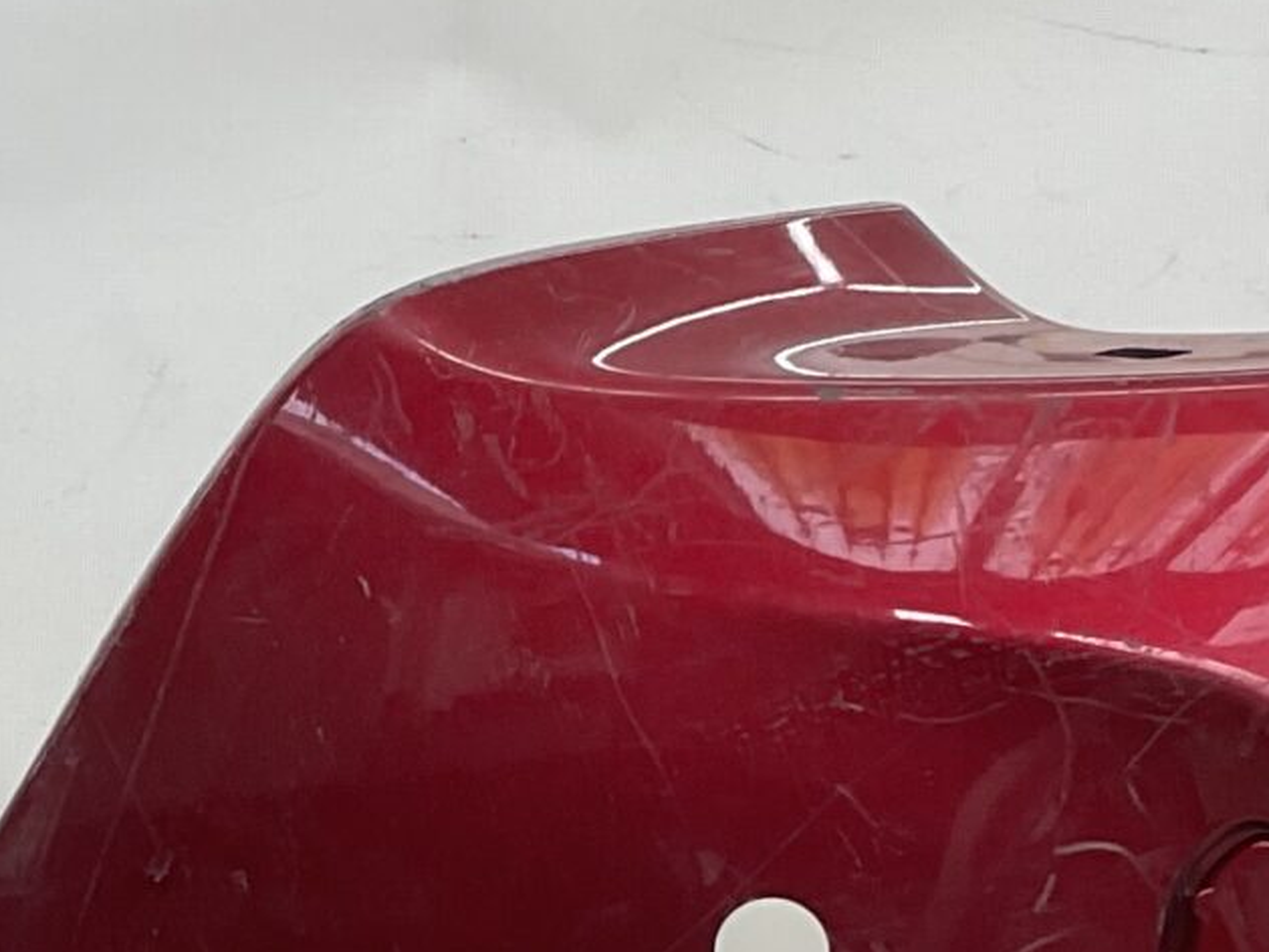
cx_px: 143
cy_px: 877
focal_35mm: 118
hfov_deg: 16.5
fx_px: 4327
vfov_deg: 12.5
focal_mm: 3
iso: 25
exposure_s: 1/120
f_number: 1.8
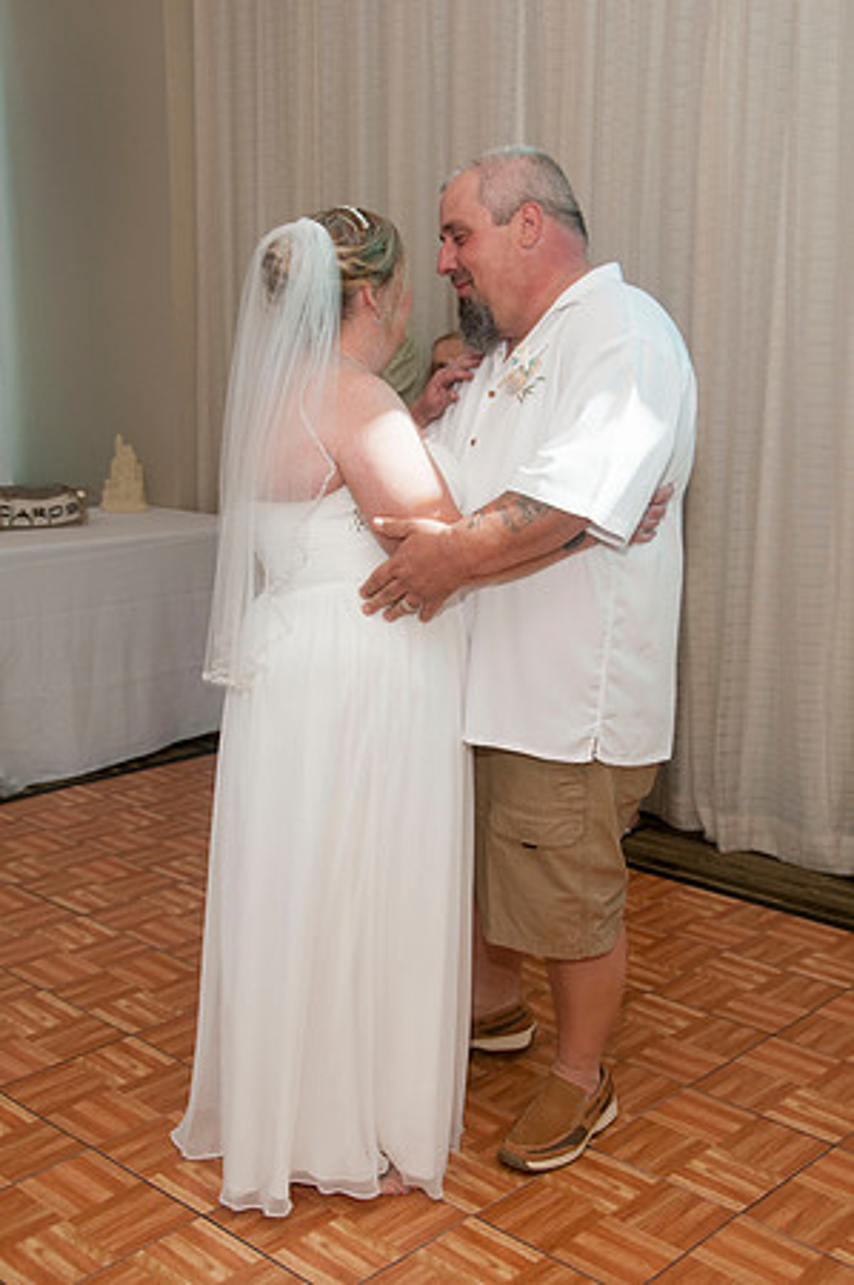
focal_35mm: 44
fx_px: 1551
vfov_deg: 45.0
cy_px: 642
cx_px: 427
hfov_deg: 30.8
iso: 400
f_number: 5.6
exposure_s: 1/50
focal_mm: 29
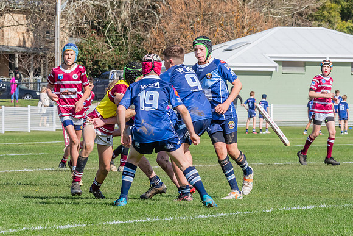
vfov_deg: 3.4
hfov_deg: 5.1
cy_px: 126
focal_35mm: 402
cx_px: 170
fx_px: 3946
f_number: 25
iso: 800
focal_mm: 240
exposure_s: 1/400
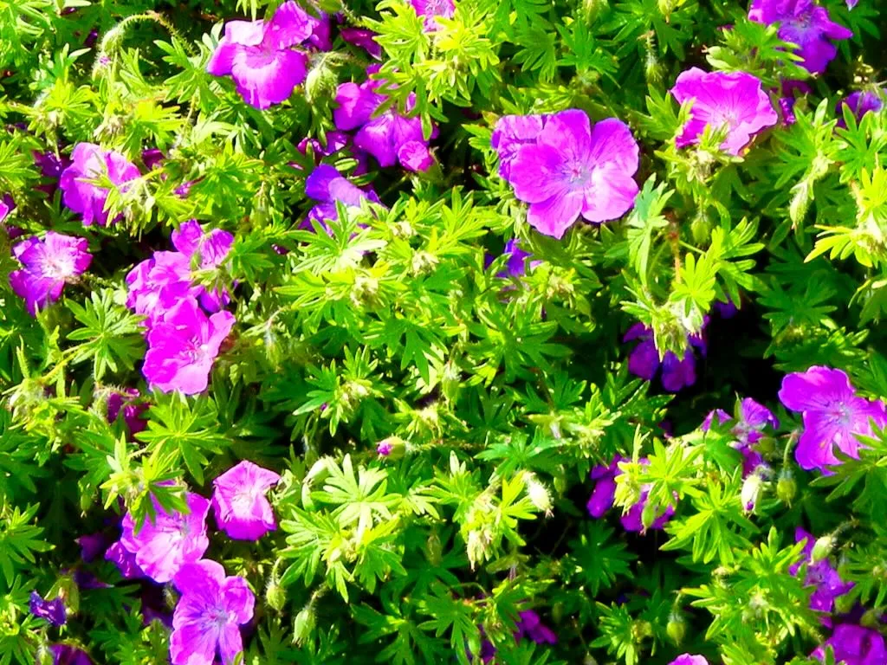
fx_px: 1512
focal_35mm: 59
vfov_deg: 24.8
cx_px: 444
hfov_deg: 32.7
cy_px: 332
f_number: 4
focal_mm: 10.6
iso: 160
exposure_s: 1/344
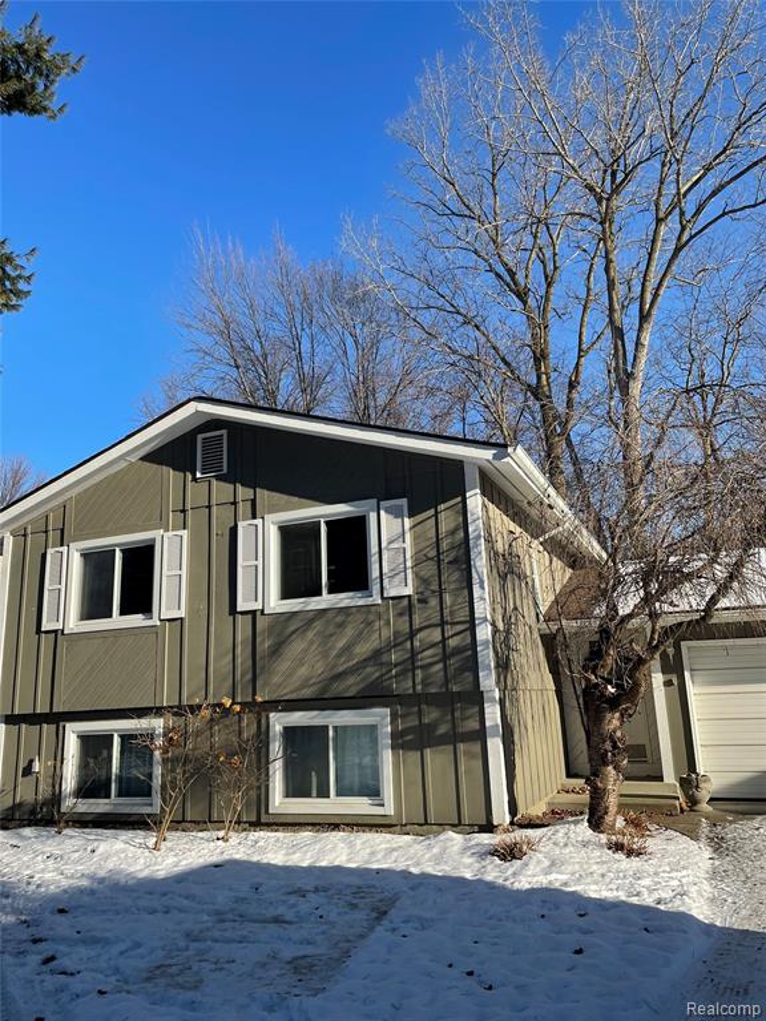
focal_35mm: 26
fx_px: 767
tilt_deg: +12.3
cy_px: 510
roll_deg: +2.4
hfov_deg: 53.1
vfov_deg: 67.3
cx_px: 383
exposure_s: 1/2451
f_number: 1.6
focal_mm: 4.2
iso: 32
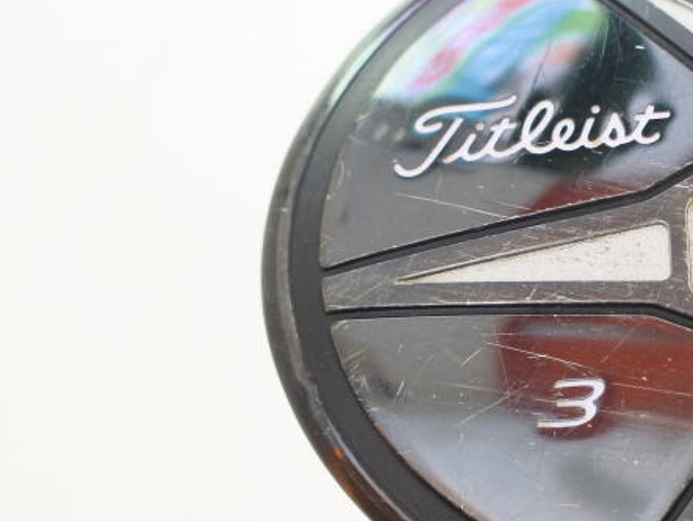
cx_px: 634
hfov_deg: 18.9
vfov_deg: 14.5
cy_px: 327
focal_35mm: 102
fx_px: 2044
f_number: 2.5
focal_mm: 18.5
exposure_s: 1/125
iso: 800
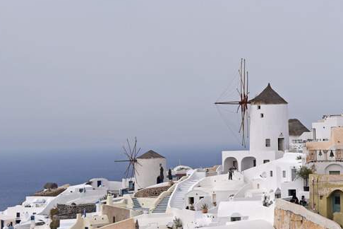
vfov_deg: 11.8
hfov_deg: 17.3
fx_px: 1105
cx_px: 329
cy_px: 101
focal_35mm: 116
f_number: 4
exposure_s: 1/2000
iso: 100
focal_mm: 55
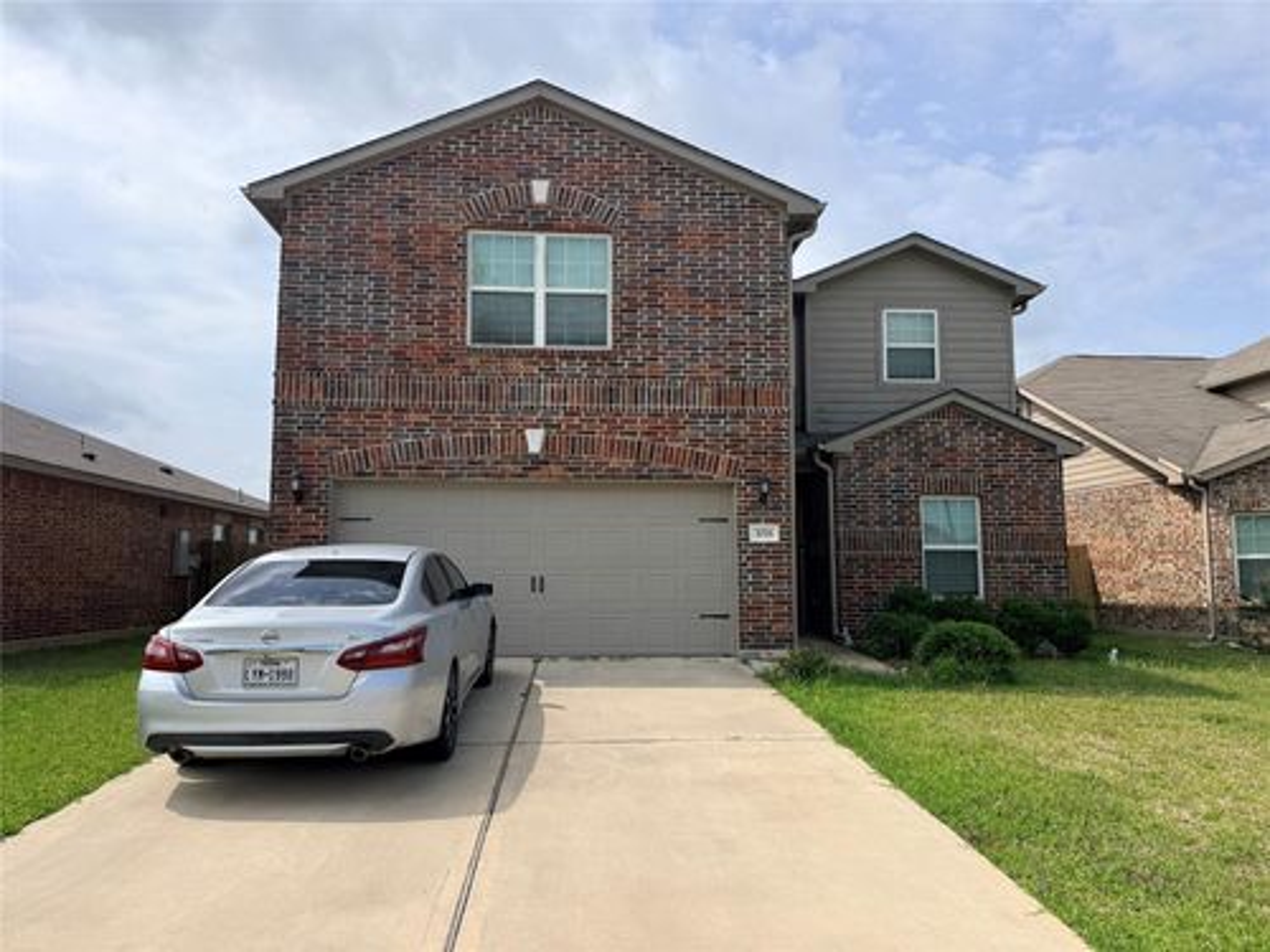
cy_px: 476
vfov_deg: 56.8
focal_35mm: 24
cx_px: 635
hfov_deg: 71.6
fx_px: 881
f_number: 1.78
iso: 80
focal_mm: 6.76
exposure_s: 1/6711
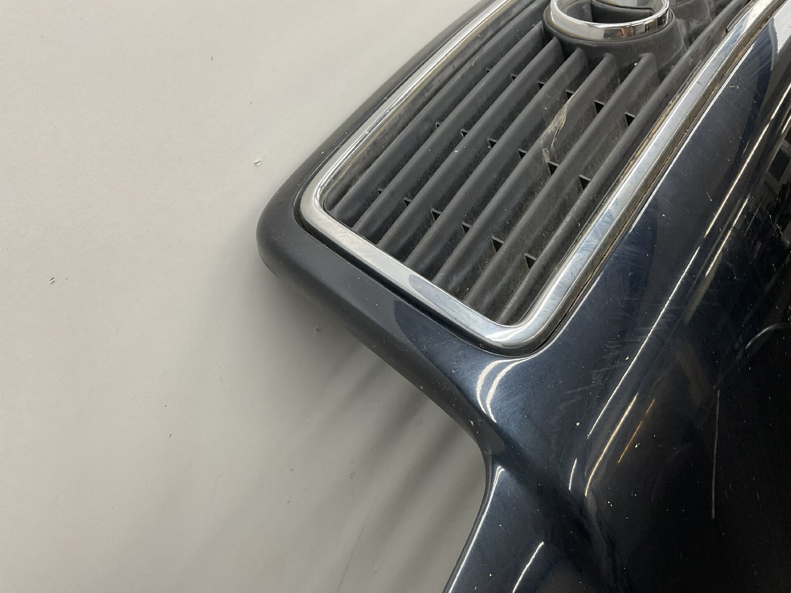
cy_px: 296
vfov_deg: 48.2
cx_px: 396
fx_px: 663
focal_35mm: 29
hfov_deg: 61.7
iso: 50
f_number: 1.8
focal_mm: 3
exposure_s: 1/100
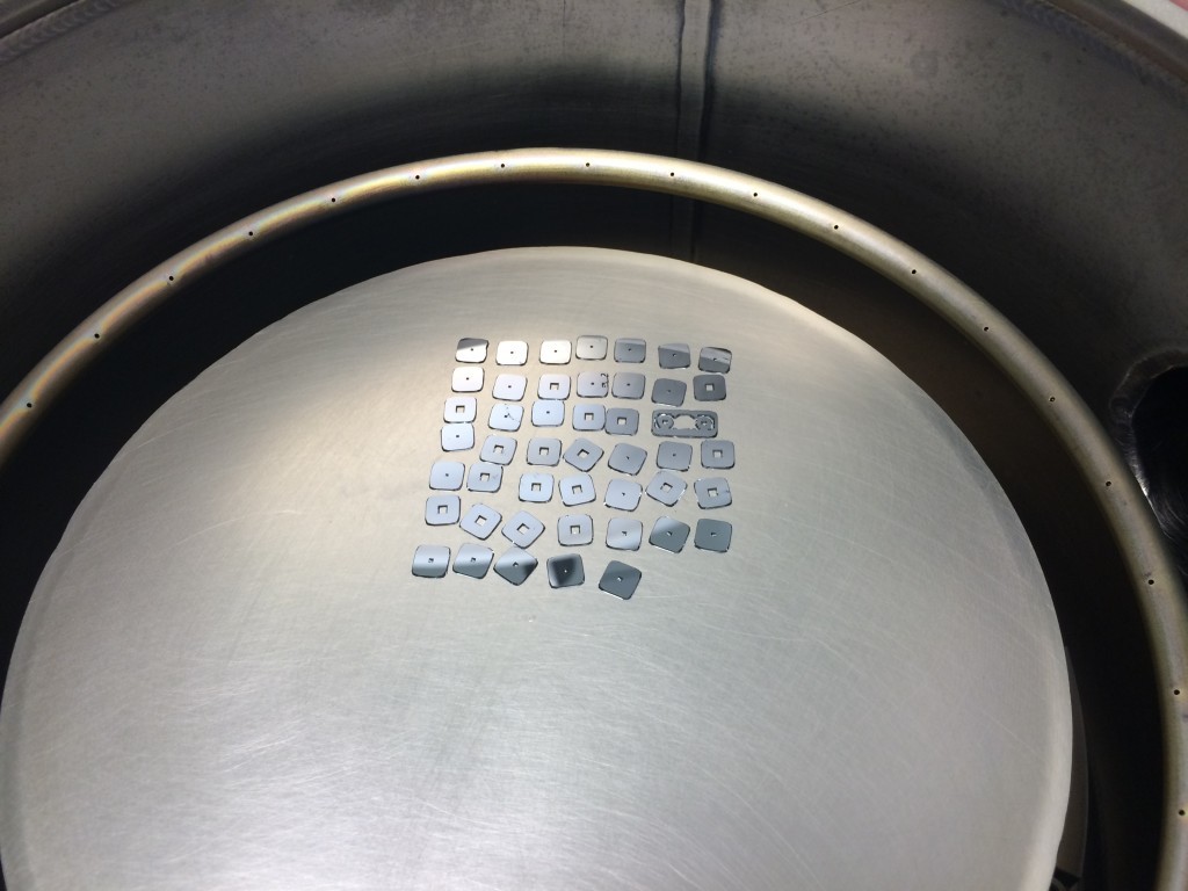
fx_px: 995
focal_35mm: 29
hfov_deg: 61.7
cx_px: 594
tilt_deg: -56.7
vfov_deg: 48.2
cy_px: 446
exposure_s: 1/40
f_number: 2.2
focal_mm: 4.15
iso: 40
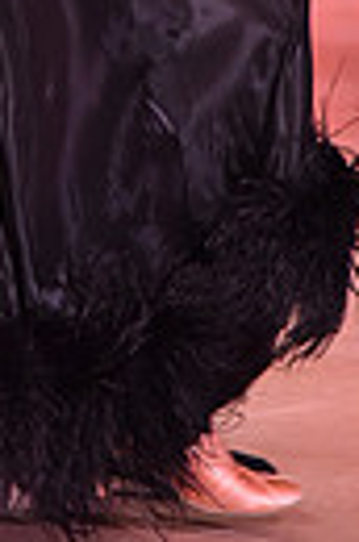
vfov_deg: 4.4
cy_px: -242
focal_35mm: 470
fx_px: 7068
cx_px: -194
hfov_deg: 2.9
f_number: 6.3
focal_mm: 105
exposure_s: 1/320
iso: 2500
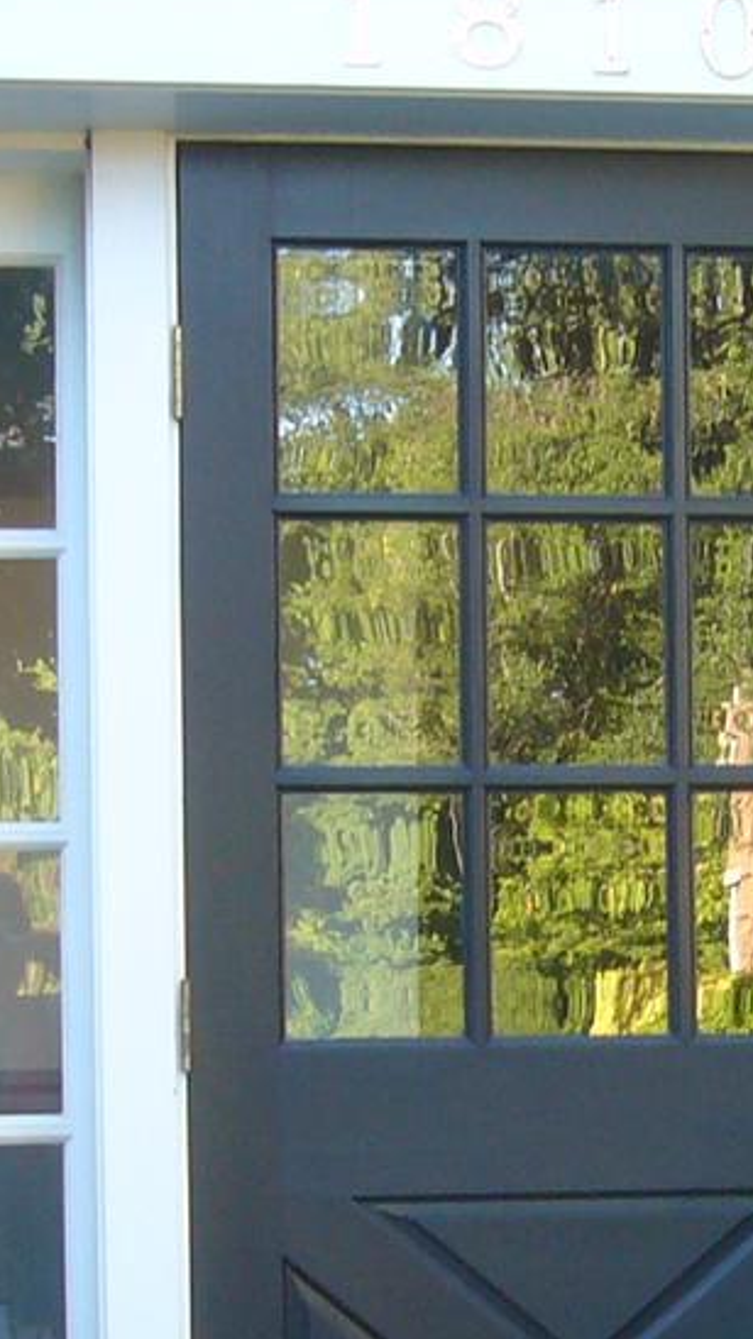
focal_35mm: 114
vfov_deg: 18.6
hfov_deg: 10.5
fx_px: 4049
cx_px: 760
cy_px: 1107
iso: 80
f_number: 2.8
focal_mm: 4.6
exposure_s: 1/30
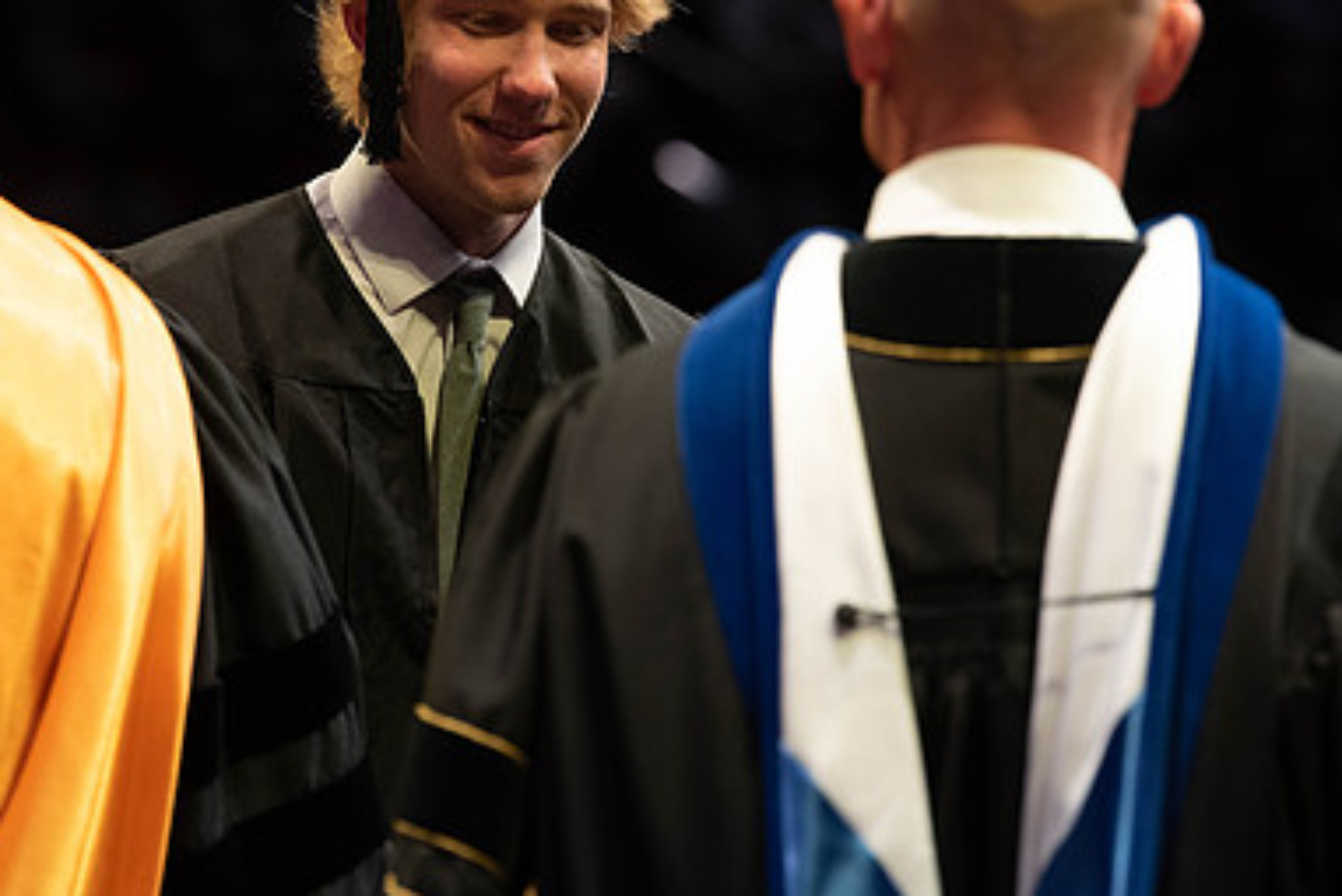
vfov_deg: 4.6
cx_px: 702
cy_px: 219
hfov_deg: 6.9
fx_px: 11075
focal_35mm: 297
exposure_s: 1/320
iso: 1600
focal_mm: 185
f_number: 4.5
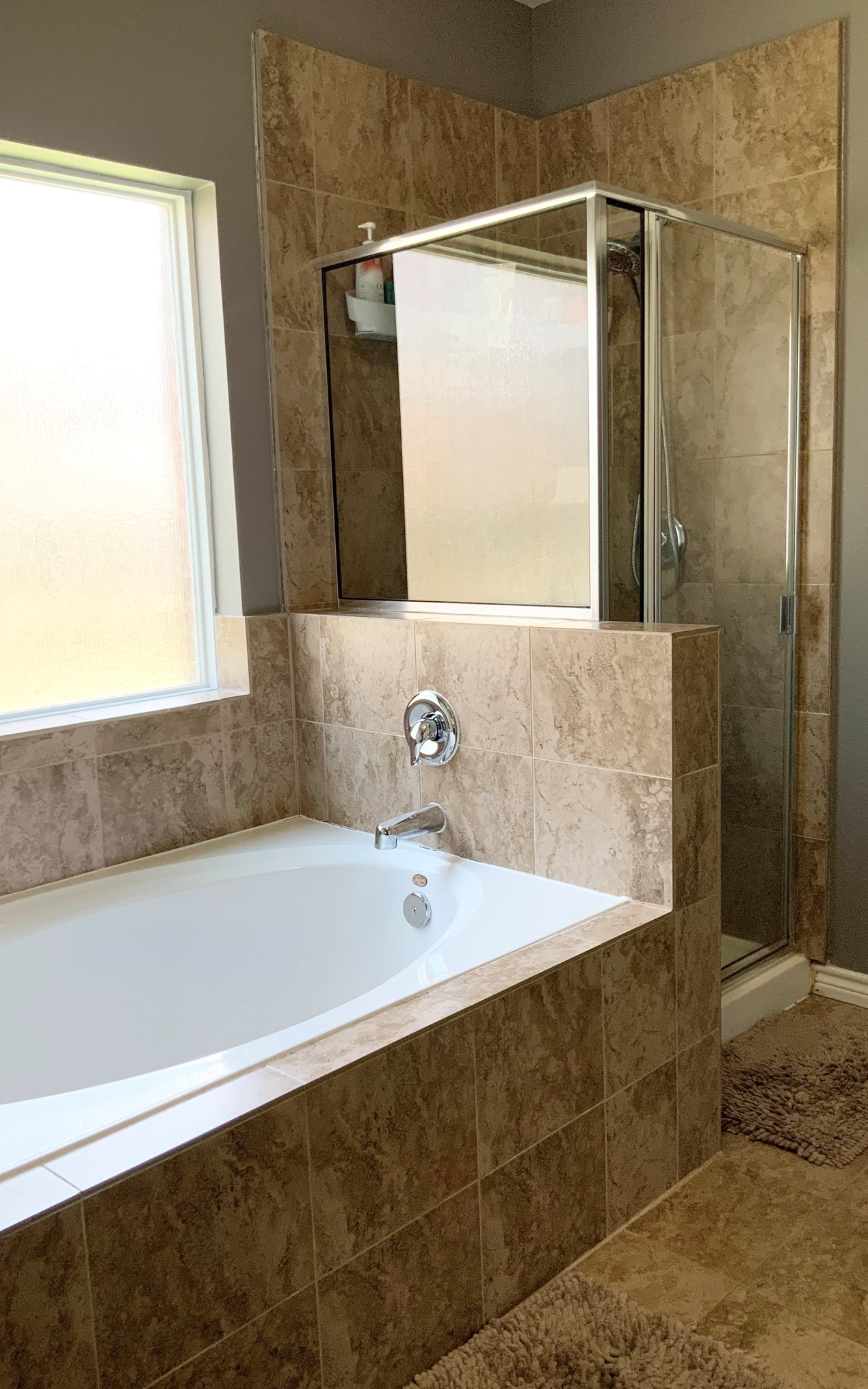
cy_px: 692
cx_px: 421
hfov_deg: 40.6
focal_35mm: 31
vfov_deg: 61.2
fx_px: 1174
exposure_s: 1/60
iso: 40
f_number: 1.8
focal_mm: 3
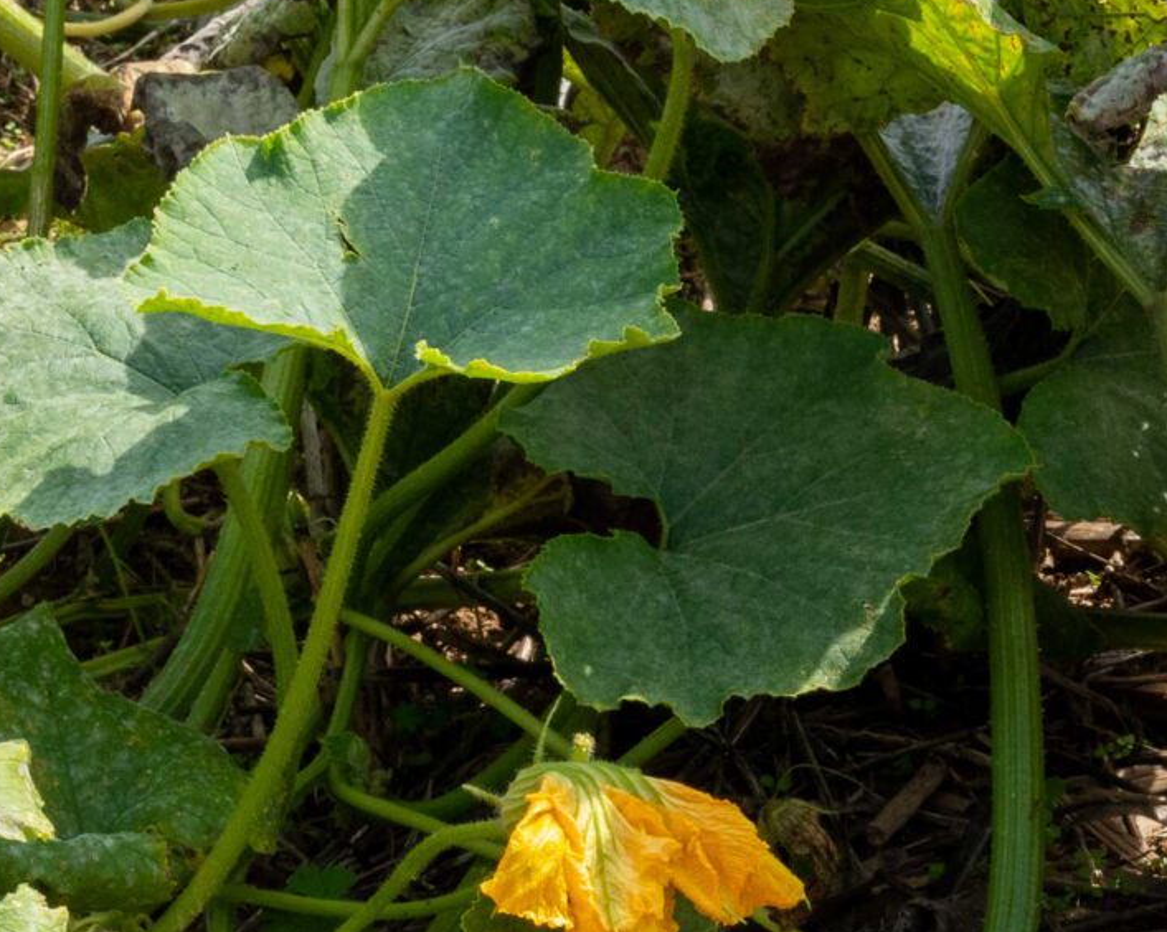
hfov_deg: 15.9
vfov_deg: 12.7
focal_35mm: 119
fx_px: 4108
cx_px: 1116
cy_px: 1000
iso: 1000
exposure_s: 1/160
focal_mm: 35
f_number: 20
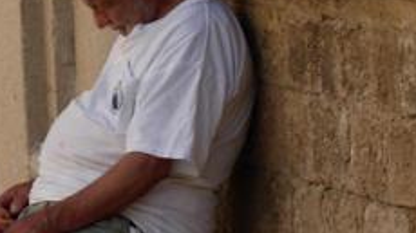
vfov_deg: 1.7
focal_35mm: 721
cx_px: 221
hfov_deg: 3.0
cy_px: 228
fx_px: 7948
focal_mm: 31.4
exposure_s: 1/181
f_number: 5
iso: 79
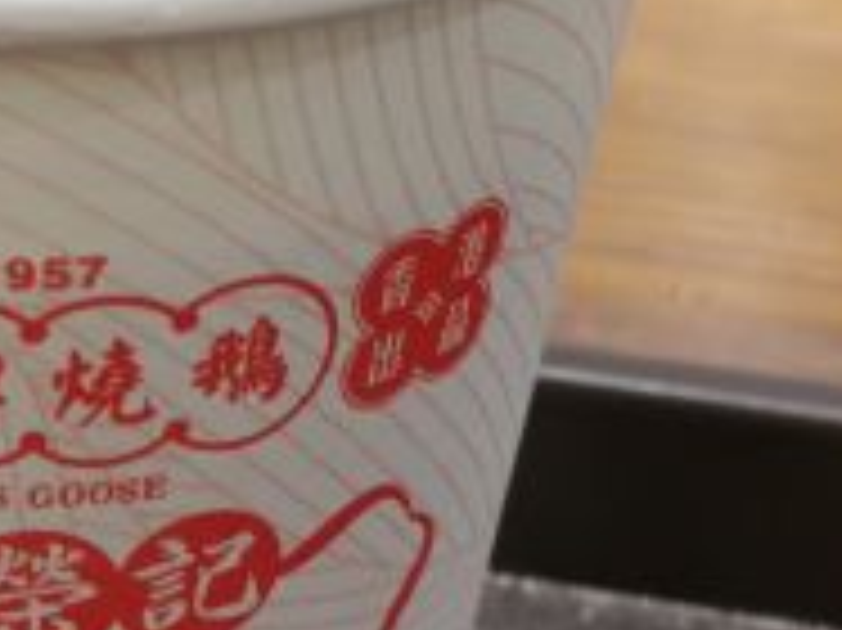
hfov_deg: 19.1
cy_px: 493
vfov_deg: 14.6
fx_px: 2455
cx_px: 99
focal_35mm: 101
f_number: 2.2
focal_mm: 3.95
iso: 200
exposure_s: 1/33.3
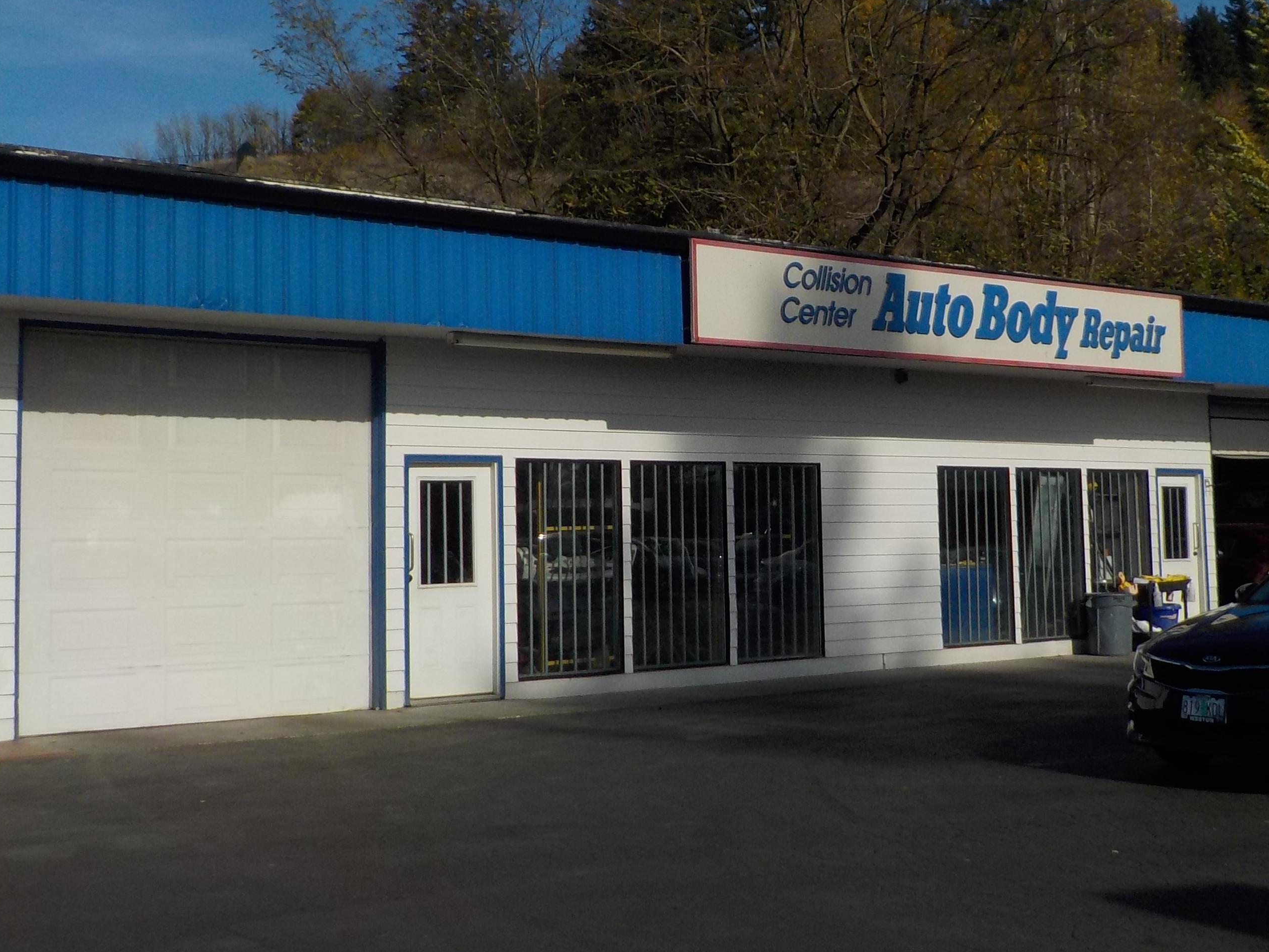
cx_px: 735
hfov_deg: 38.8
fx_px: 1796
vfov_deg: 29.6
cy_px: 384
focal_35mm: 49
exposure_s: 1/800
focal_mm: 4.1
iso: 125
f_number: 6.6
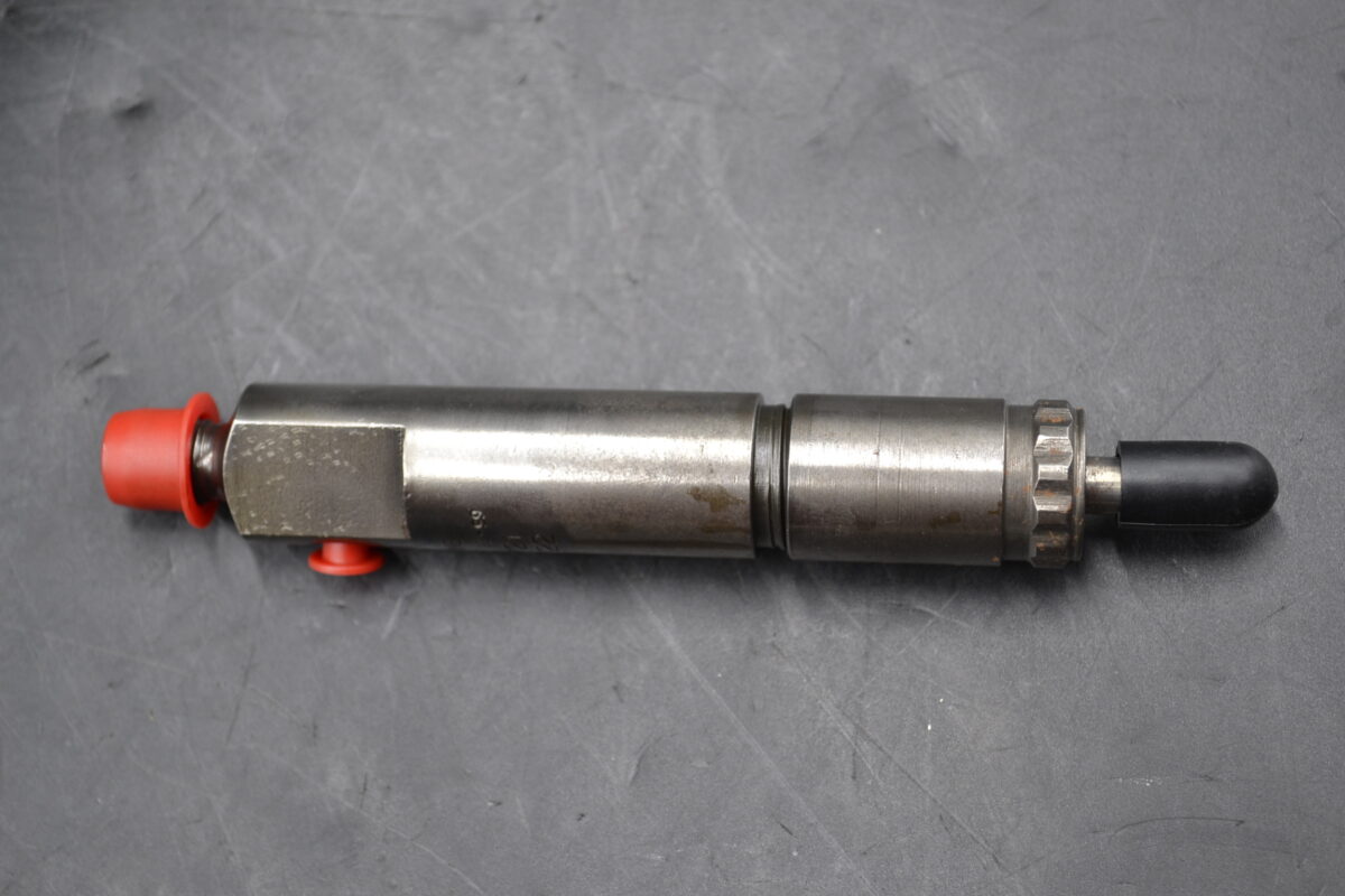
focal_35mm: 63
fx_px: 2354
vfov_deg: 21.6
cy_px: 448
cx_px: 672
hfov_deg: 31.9
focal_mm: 42
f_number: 5.3
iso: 400
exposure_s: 1/50
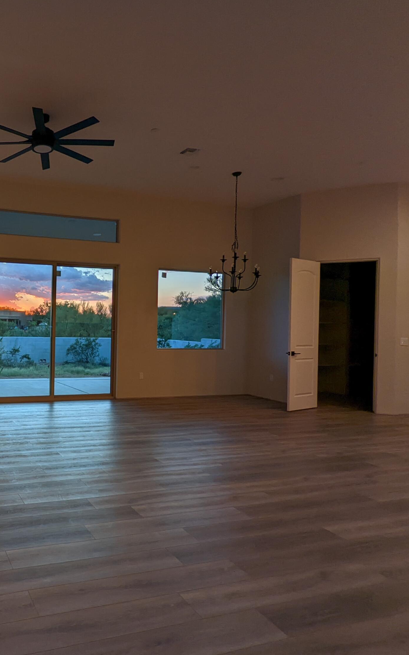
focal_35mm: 23
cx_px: 36
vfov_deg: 77.2
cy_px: 327
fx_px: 410
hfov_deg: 47.3
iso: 38
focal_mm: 2.35
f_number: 2.2
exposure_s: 1/120
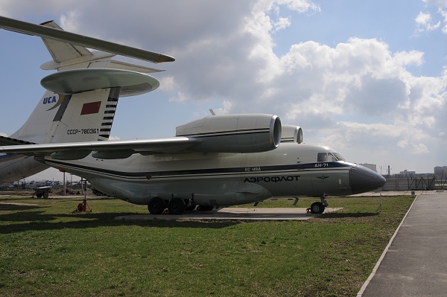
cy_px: 148
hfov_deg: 53.2
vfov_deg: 36.8
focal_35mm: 36
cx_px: 224
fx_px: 447
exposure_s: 1/1600
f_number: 6.3
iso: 200
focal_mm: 24
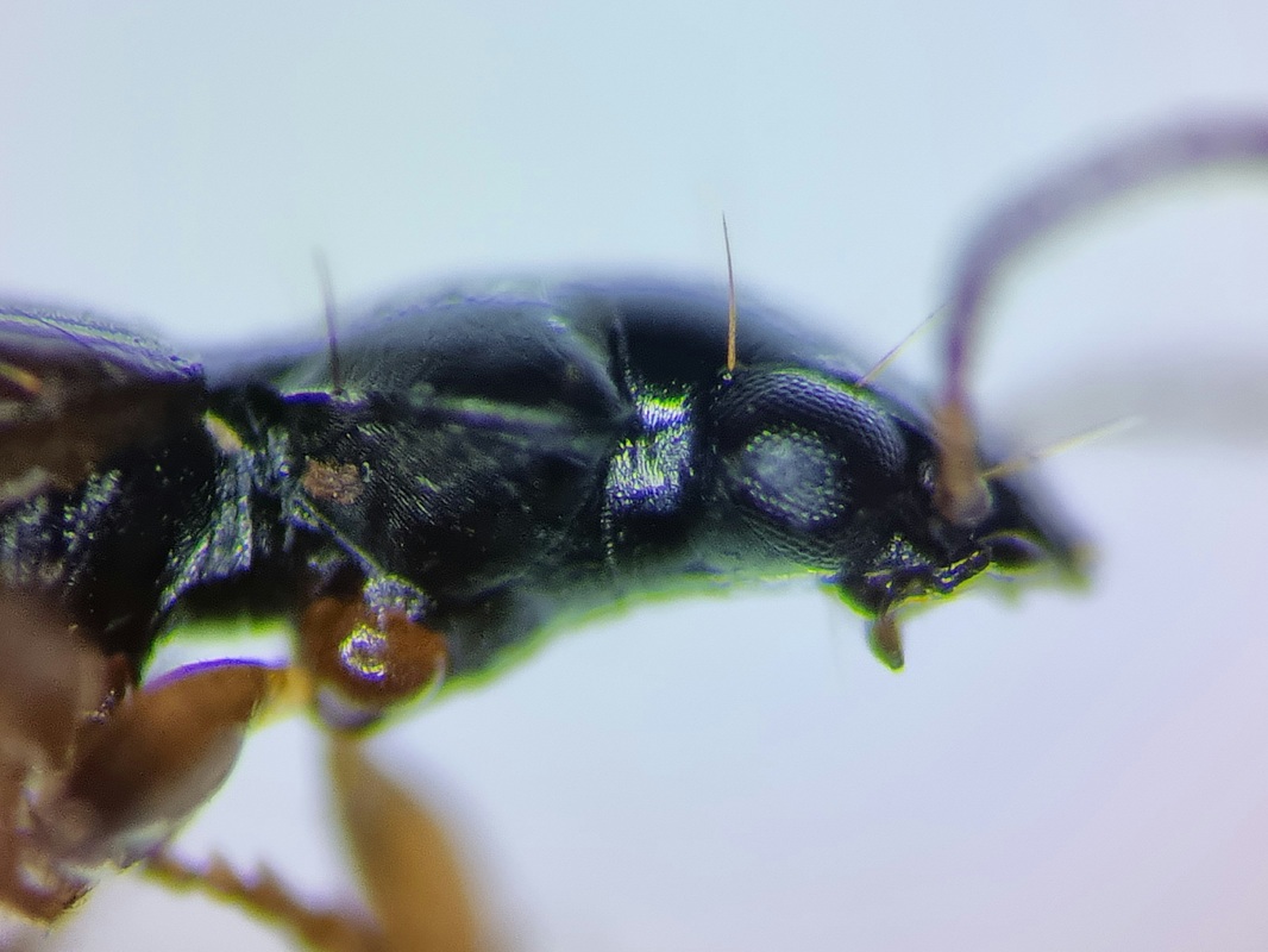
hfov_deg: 65.3
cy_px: 476
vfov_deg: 51.4
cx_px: 634
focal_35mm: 27
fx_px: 989
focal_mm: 5.9
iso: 160
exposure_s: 1/50
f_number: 2
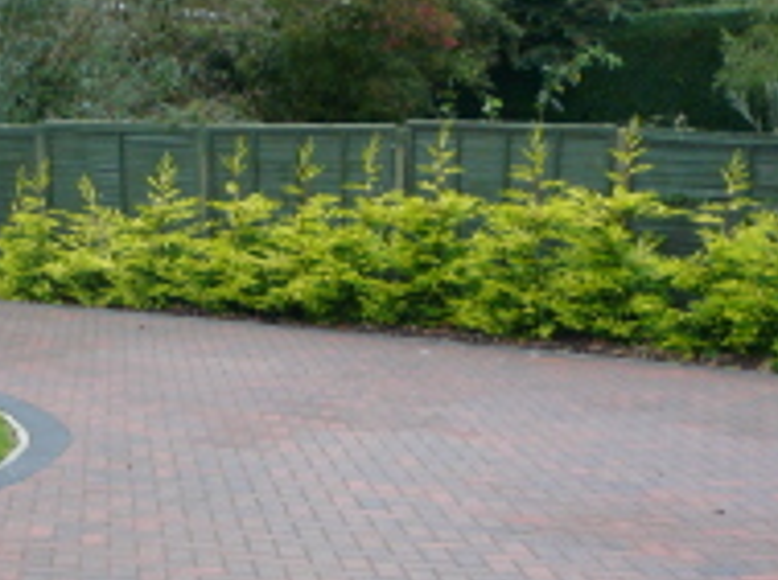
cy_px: 782
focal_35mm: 76
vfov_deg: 17.9
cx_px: 296
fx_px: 1705
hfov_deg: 25.6
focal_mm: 4.6
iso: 100
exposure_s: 1/125
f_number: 2.8
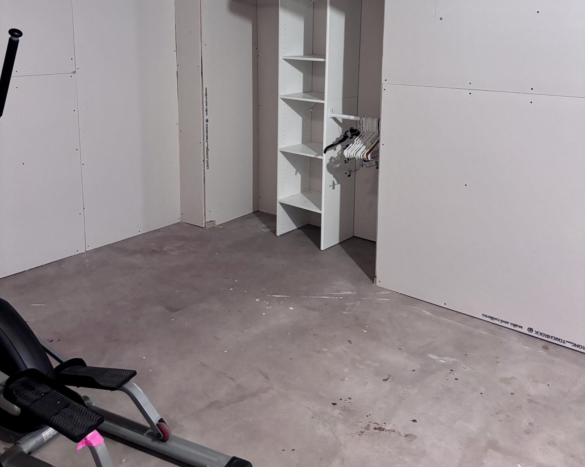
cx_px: 293
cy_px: 127
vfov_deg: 42.2
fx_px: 589
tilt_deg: -10.2
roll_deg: -1.2
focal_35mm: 34
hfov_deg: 52.9
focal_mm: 5.96
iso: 500
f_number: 1.6
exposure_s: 1/40
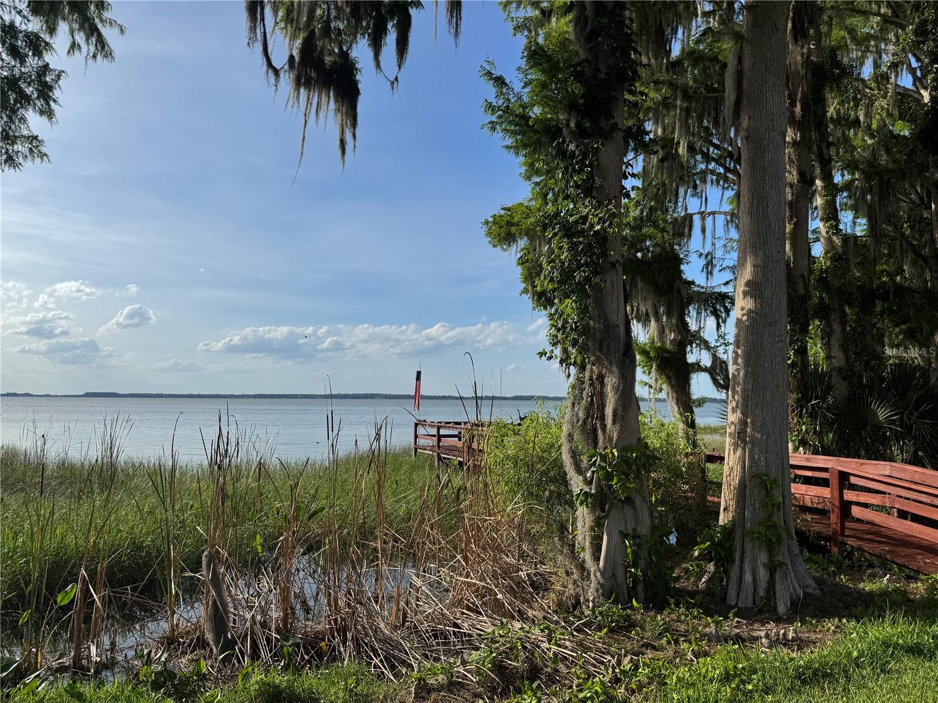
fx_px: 650
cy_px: 352
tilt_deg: +4.5
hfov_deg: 71.6
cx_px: 469
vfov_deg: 56.8
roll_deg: -0.6
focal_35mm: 24
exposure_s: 1/9009
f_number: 1.78
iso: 80
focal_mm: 6.76
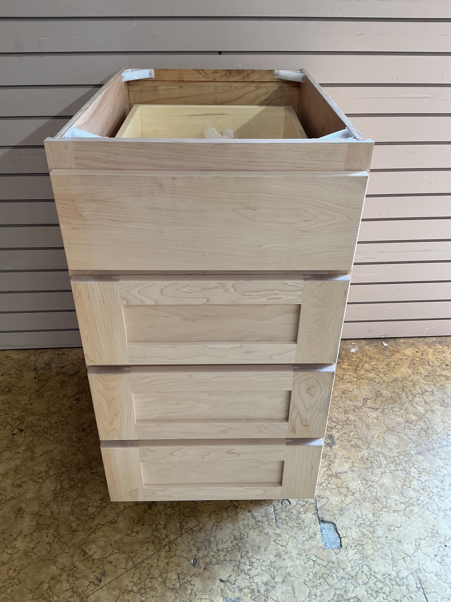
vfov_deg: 61.7
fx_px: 504
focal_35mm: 29
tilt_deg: -33.3
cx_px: 226
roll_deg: +0.1
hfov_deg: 48.2
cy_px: 301
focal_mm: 3
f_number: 1.8
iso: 40
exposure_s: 1/60
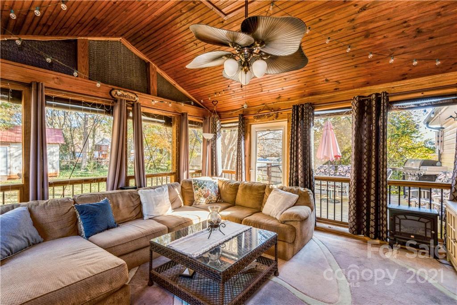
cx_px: 228
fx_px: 203
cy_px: 152
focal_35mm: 16
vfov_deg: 73.8
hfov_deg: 96.7
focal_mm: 16
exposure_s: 1/10
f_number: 11
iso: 200
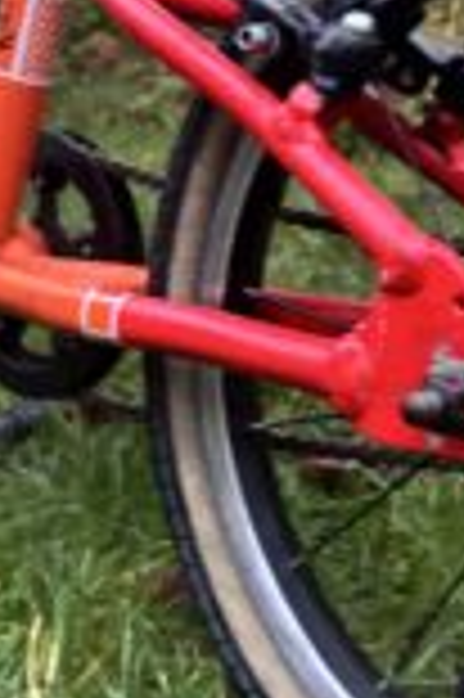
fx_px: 1221
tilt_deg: -8.4
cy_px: 225
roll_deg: -2.0
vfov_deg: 31.6
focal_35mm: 63
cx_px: 239
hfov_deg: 21.5
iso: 640
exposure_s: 1/36
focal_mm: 5.96
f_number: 1.6
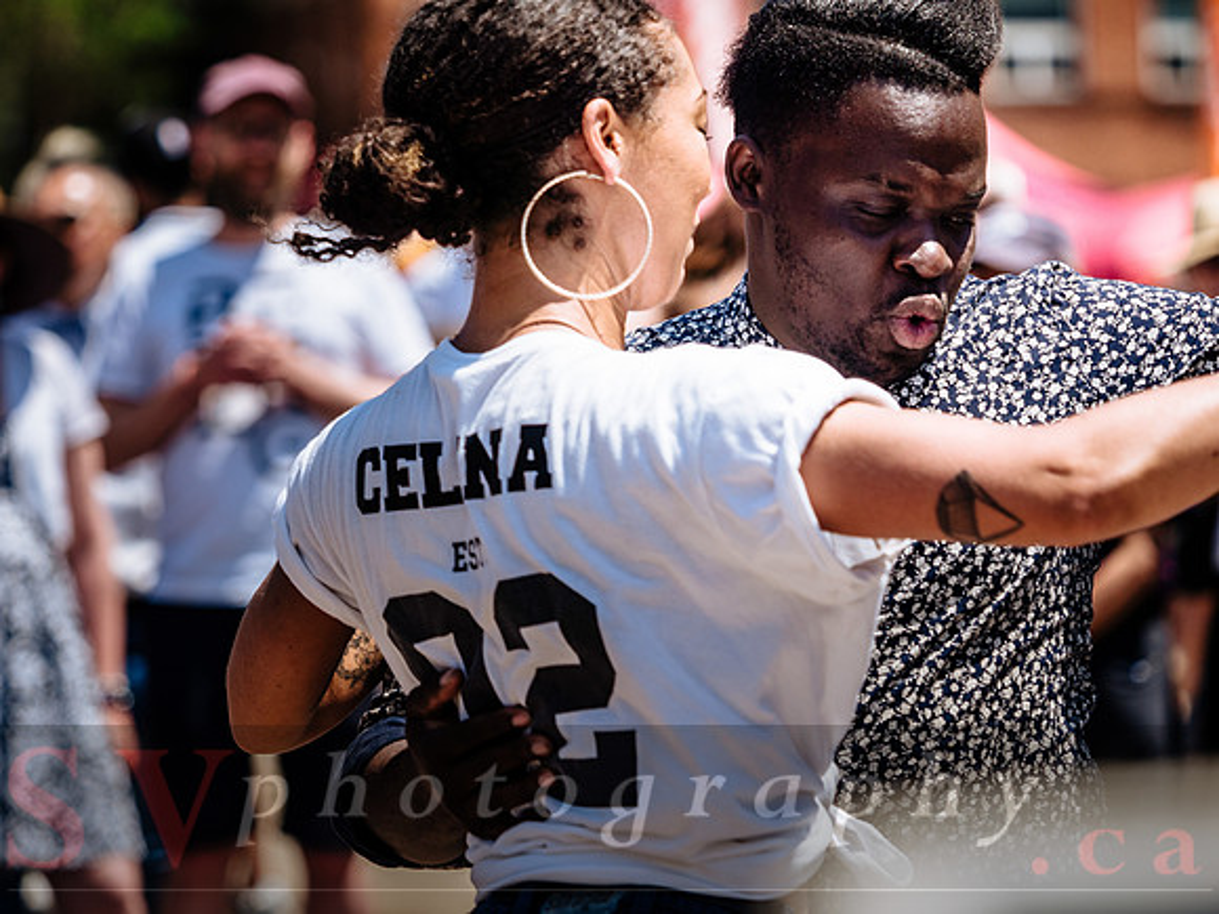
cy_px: 457
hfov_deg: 9.3
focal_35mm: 212
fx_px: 7466
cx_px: 610
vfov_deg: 7.0
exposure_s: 1/3200
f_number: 2.8
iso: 200
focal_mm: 106
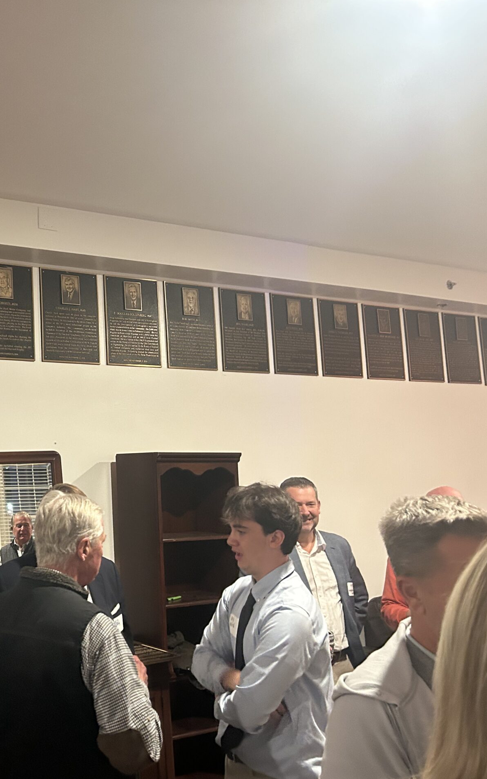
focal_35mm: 37
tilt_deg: +6.8
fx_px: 786
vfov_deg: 52.7
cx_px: -7
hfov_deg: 31.7
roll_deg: +1.9
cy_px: 389
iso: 500
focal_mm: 5.7
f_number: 1.5
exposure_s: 1/40
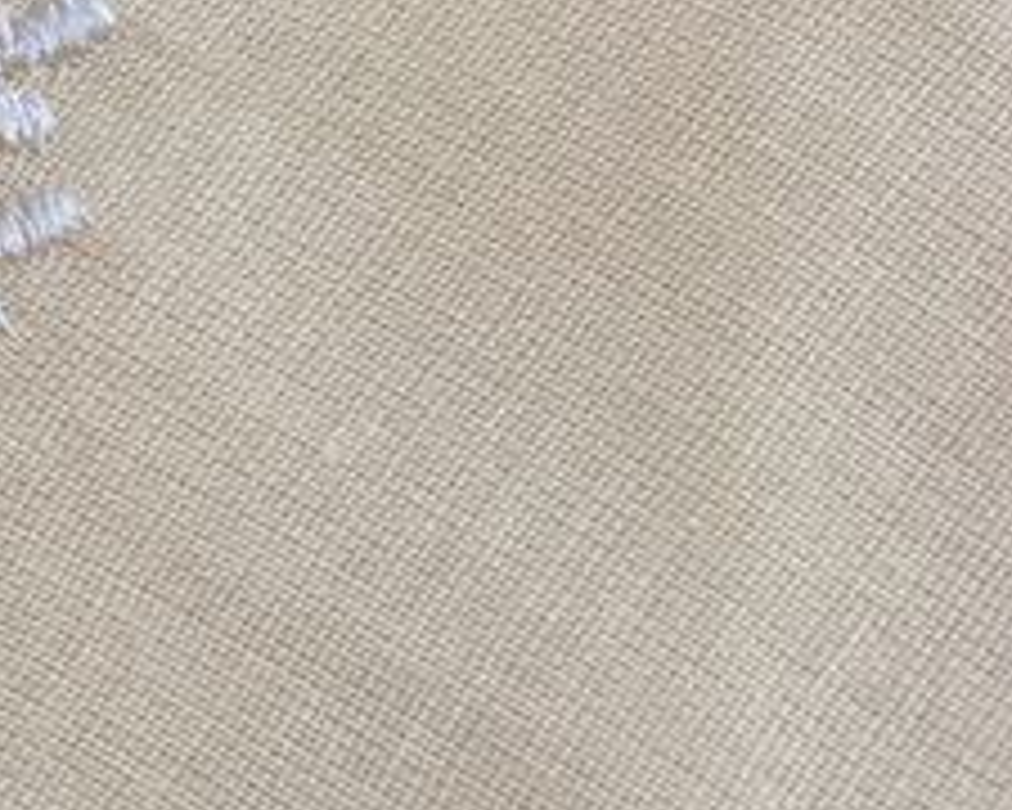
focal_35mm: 126
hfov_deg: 13.1
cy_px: 72
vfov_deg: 12.2
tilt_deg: -68.4
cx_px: -1070
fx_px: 3774
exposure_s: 1/33
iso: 64
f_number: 2.2
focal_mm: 4.15
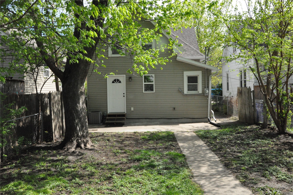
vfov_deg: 36.8
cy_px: 98
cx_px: 146
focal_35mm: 36
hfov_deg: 53.2
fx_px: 293
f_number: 14
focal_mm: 24
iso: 3200
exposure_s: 1/800
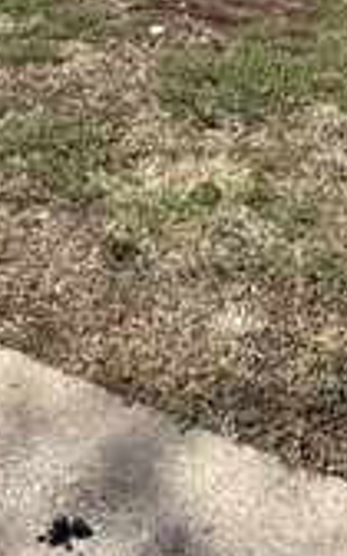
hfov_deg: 19.1
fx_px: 1029
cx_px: 212
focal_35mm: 68
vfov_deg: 26.2
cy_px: -146
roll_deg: -0.1
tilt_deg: -5.1
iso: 50
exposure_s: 1/1534
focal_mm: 2.22
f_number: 2.2
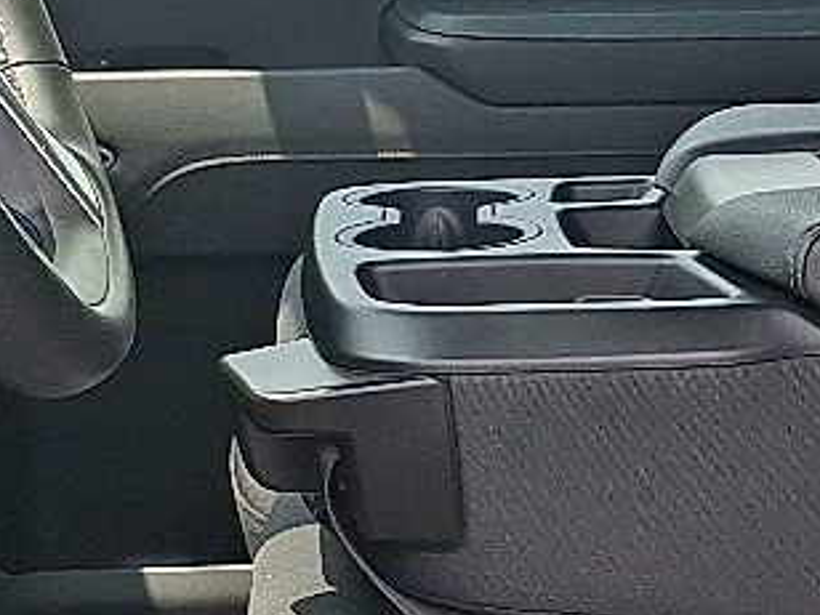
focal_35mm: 130
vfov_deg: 11.4
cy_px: 234
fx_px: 3080
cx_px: 676
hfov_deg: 15.1
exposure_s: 1/909
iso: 30
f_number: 1.8
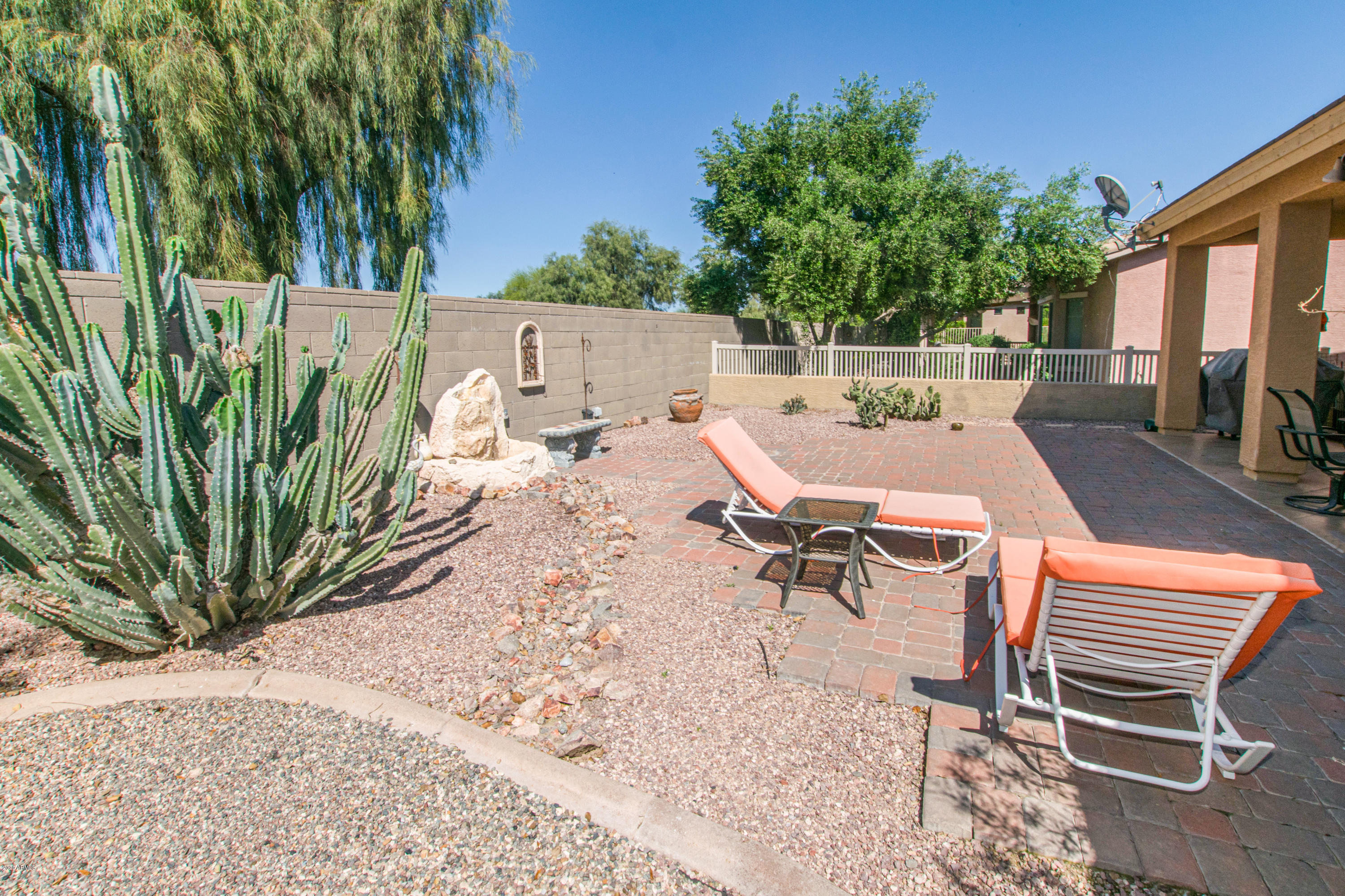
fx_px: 672
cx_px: 672
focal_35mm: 18
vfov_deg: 67.4
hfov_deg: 90.0
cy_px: 448
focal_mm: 12
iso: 100
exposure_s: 1/200
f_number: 13
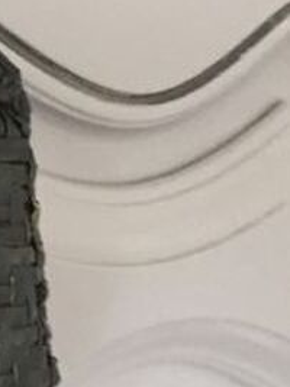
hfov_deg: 9.1
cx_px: -426
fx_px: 1621
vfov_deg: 13.4
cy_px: -37
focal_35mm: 145
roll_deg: +1.1
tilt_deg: -11.2
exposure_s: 1/33
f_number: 2.2
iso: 200
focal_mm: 4.15
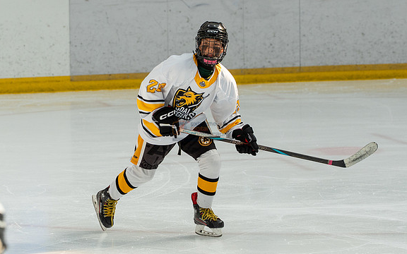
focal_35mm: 222
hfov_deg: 9.4
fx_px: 2462
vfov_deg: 5.9
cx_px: 120
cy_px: 164
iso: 800
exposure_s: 1/1600
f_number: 3.5
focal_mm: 103
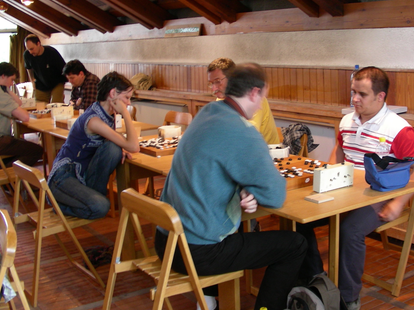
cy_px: 132
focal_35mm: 48
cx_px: 253
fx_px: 574
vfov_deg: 30.2
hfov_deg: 39.5
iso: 50
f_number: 3.5
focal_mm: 6.3
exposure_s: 1/5.8
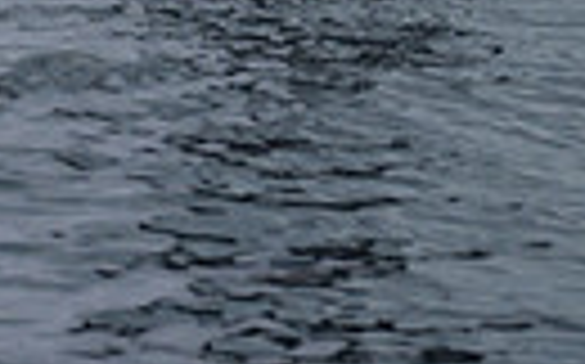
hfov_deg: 6.6
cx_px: 169
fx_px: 5081
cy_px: -921
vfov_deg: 3.9
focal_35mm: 319
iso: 250
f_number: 5
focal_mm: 70
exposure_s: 1/800
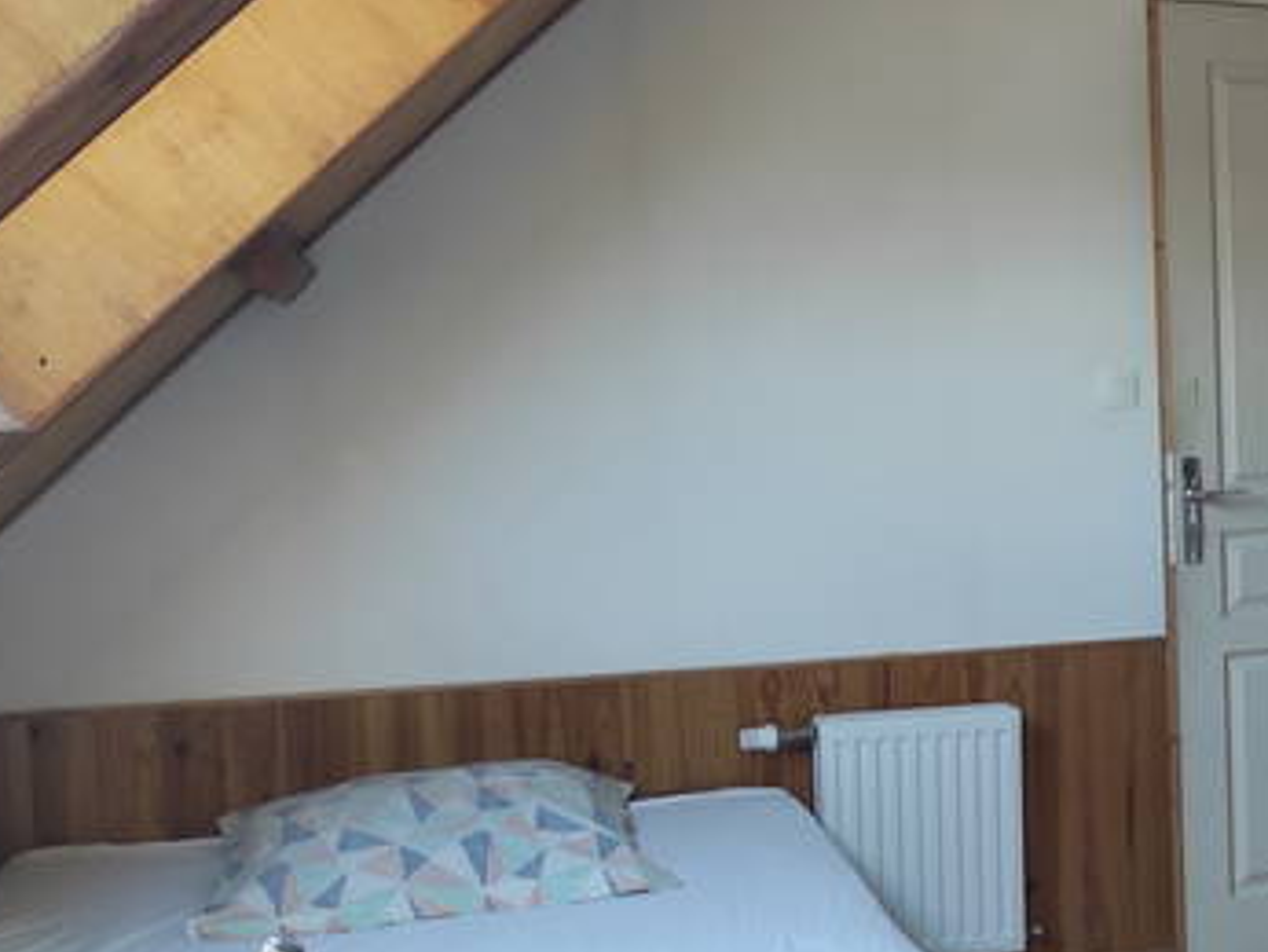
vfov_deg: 25.6
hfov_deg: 31.6
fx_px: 2089
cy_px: 613
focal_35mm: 57
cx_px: 1217
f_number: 1.89
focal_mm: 5.43
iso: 223
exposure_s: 1/50
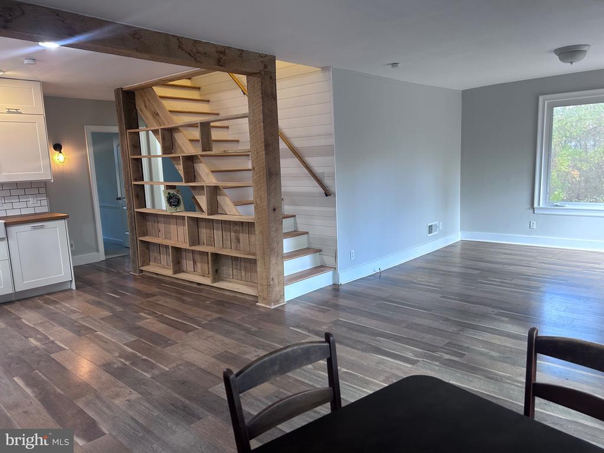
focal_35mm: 26
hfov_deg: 67.3
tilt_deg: -8.9
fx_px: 454
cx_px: 302
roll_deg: +2.1
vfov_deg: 53.1
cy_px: 226
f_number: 1.5
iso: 80
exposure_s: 1/60
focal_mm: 5.7
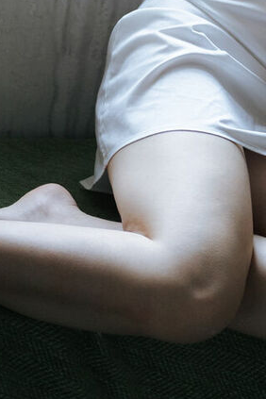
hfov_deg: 8.6
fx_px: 1773
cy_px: -48
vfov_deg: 12.6
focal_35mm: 160
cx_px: 180
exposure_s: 1/250
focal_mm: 43
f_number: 2.8
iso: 800
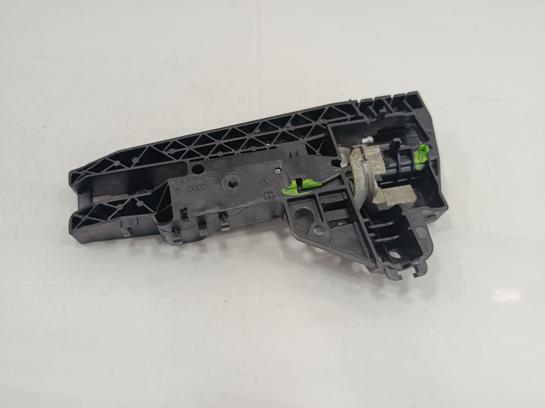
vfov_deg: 56.8
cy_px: 204
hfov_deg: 71.6
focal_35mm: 24
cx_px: 272
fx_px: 378
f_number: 1.7
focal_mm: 5.24
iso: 903
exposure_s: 1/100
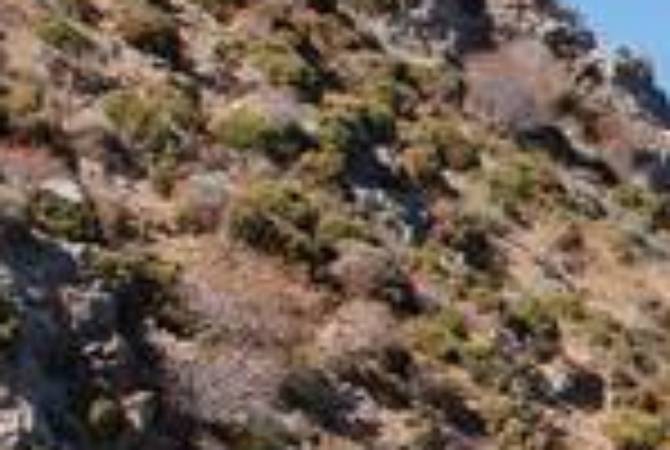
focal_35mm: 159
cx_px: 1291
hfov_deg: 11.7
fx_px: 2965
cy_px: 508
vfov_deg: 8.6
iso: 100
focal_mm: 22
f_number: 8
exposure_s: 1/200
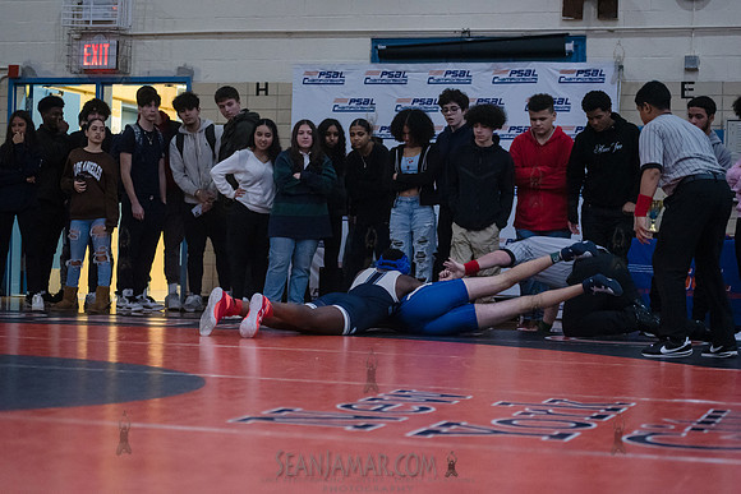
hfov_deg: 25.4
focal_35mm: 80
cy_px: 247
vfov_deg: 17.1
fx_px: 1647
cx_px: 370
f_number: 3.2
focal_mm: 80
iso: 6400
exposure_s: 1/400
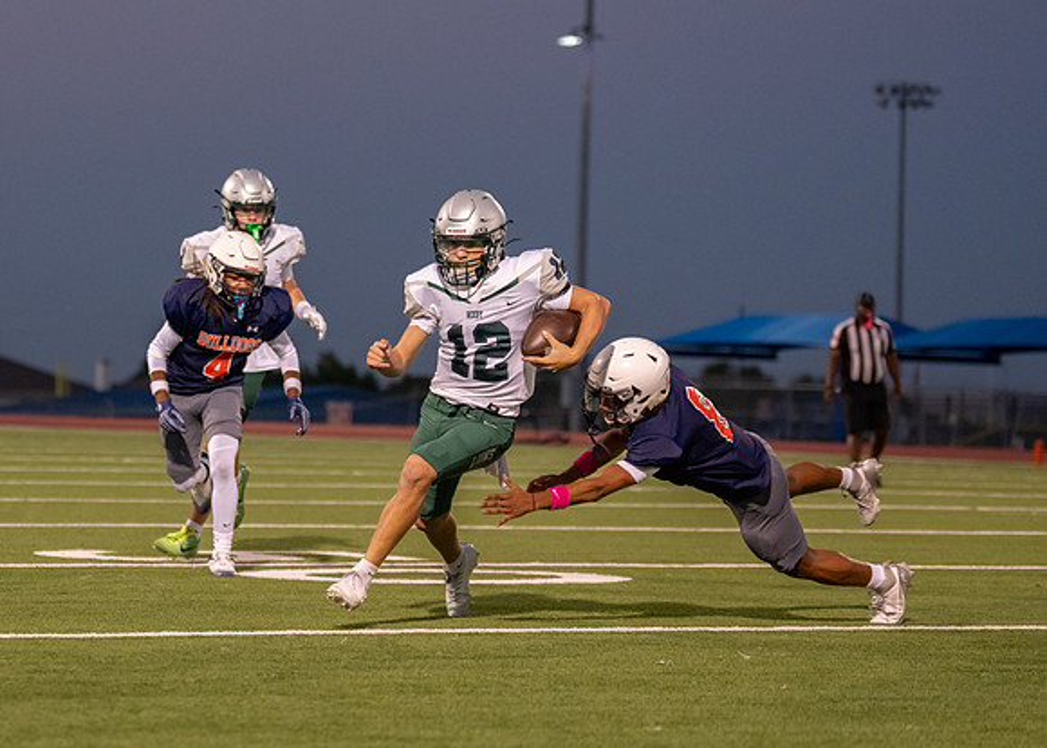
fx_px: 4373
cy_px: 374
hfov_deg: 13.6
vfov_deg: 9.8
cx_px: 300
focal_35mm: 147
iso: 3200
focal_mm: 102
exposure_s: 1/1250
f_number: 2.8
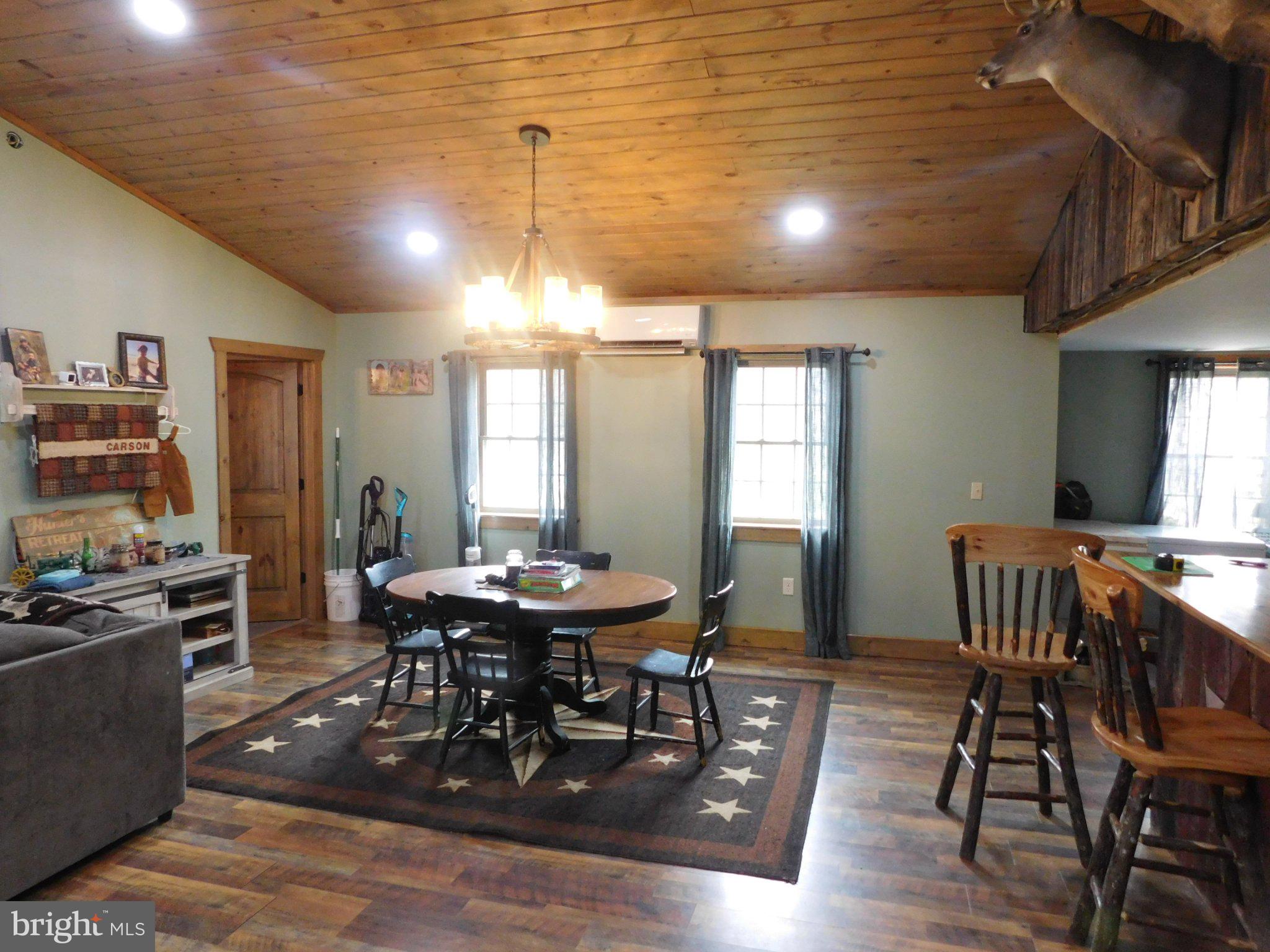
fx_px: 844
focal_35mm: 23
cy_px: 476
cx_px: 635
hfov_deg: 73.9
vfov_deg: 58.9
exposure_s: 1/30
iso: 400
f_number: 3
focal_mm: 4
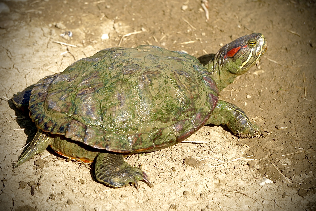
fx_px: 1871
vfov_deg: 6.5
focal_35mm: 213
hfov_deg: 9.7
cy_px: 106
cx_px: 158
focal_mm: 142
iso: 100
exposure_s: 1/400
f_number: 7.1
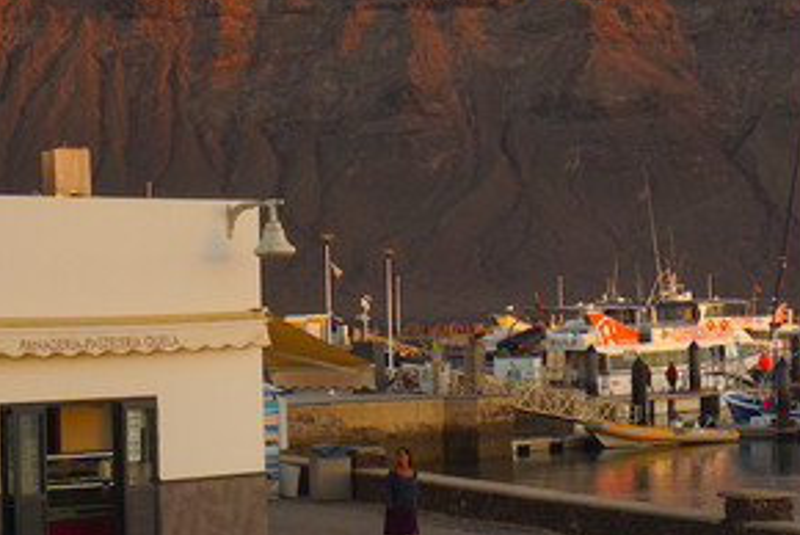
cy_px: 374
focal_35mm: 119
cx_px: 477
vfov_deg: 11.5
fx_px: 2647
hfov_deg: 17.2
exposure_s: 1/60
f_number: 11
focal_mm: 36
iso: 160
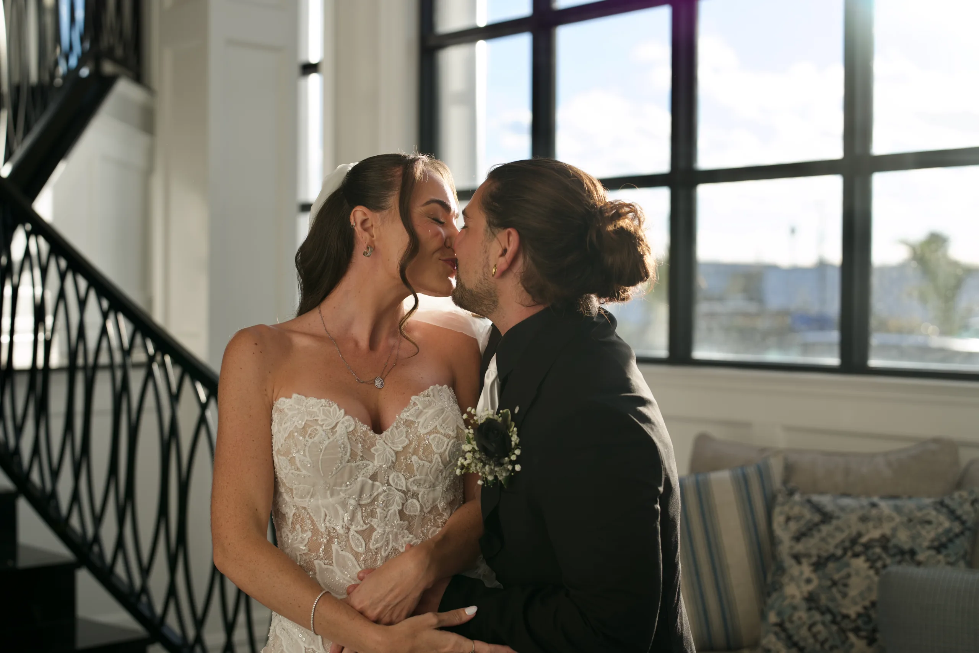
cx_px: 490
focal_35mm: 50
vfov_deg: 27.0
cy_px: 326
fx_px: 1360
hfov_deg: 39.6
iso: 100
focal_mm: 50
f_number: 2.5
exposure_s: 1/1000
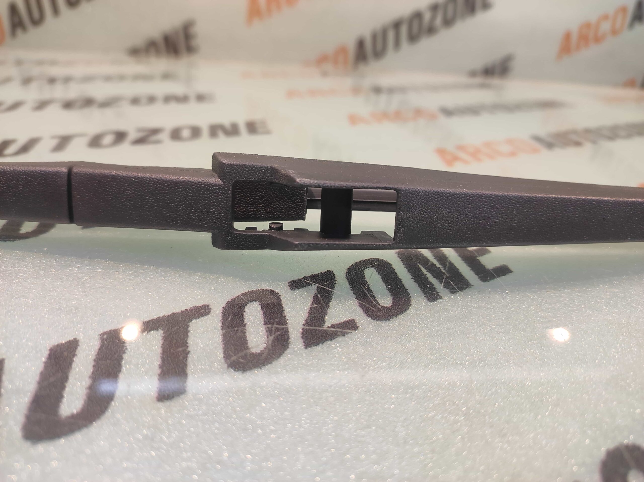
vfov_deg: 74.7
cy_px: 241
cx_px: 322
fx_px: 316
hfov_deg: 91.1
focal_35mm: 17
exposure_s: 1/33
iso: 203
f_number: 1.79
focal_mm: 4.74
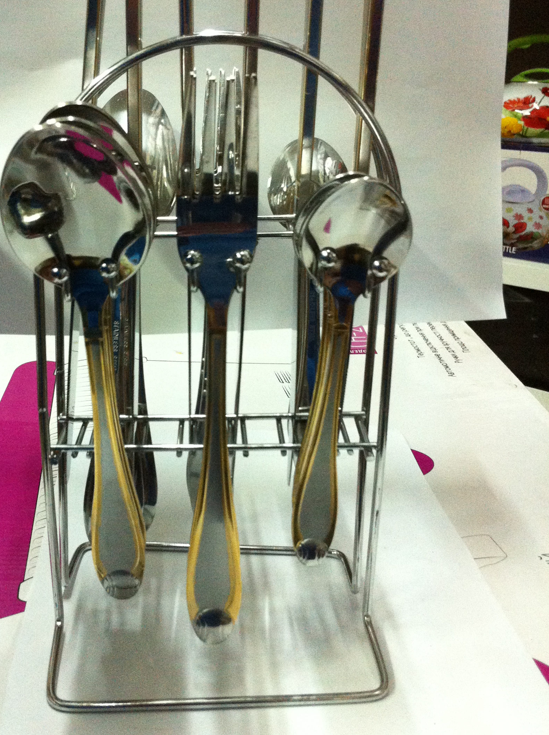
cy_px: 334
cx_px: 213
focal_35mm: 43
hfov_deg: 33.4
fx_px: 912
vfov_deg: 43.9
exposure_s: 1/15
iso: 400
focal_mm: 3.85
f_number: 2.8
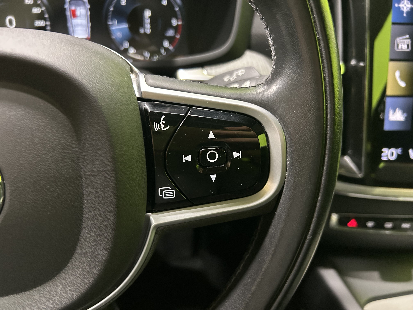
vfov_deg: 53.1
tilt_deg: -31.0
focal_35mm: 26
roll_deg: -1.3
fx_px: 310
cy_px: 155
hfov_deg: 67.3
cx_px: 206
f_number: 1.5
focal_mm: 5.7
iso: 640
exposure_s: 1/33
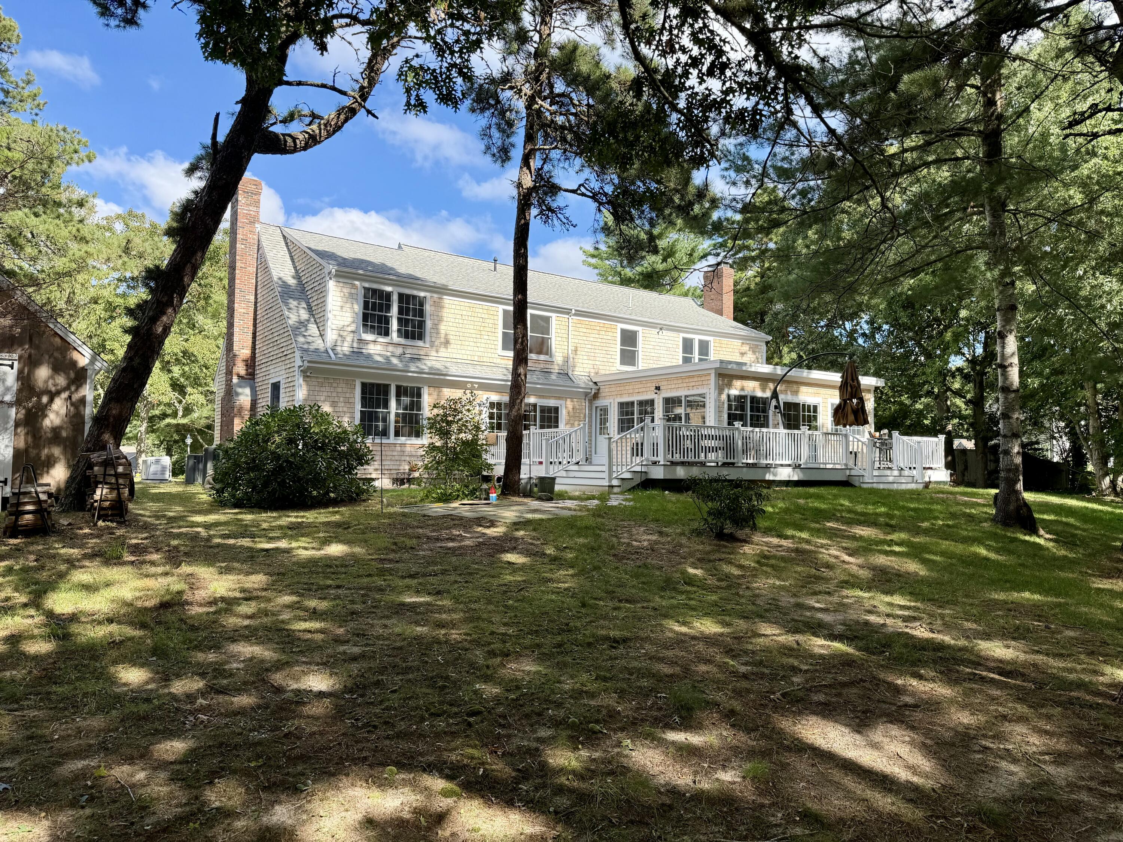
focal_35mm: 24
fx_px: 779
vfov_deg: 56.8
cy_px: 421
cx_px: 562
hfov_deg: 71.6
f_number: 1.78
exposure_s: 1/1385
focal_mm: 6.76
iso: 80
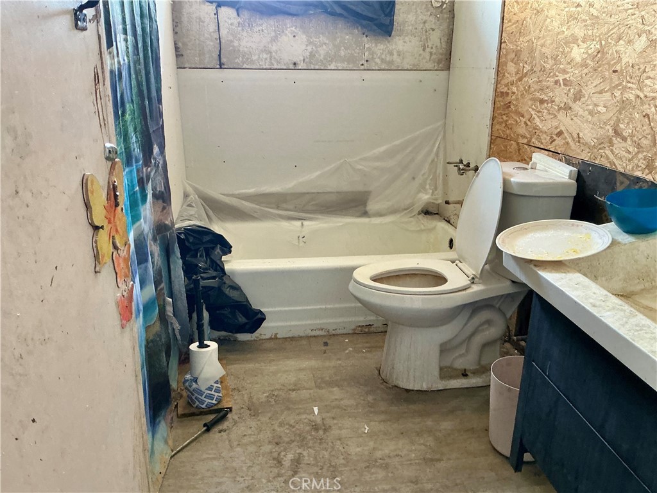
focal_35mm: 29
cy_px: 246
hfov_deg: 61.7
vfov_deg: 48.2
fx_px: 550
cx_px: 328
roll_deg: -0.6
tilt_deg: -17.7
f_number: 1.8
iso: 200
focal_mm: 3
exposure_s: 1/60
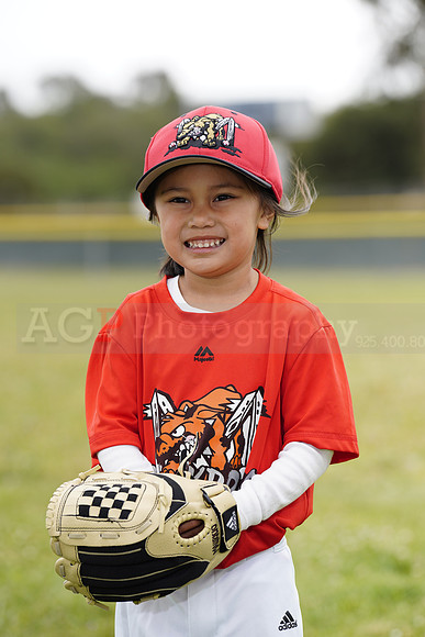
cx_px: 212
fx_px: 3539
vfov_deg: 10.3
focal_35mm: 200
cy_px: 318
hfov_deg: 6.9
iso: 100
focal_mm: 200
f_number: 5.6
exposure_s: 1/250
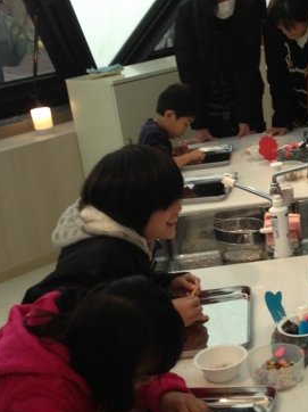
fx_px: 867
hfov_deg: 19.7
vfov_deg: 26.7
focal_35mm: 73
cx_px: 282
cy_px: 208
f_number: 2.4
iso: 64
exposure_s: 1/120
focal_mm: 4.13
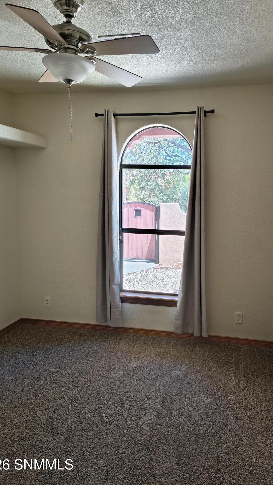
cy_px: 237
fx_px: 348
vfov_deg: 69.9
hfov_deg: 42.8
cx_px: 155
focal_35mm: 27
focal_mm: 5.56
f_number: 1.8
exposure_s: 1/120
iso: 221
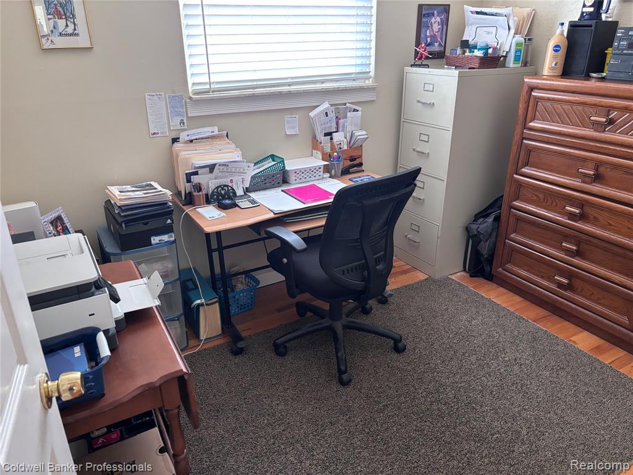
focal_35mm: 26
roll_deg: +0.3
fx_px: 475
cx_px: 316
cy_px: 238
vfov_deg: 53.1
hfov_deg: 67.3
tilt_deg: -23.7
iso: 320
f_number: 1.6
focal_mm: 5.96
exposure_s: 1/60
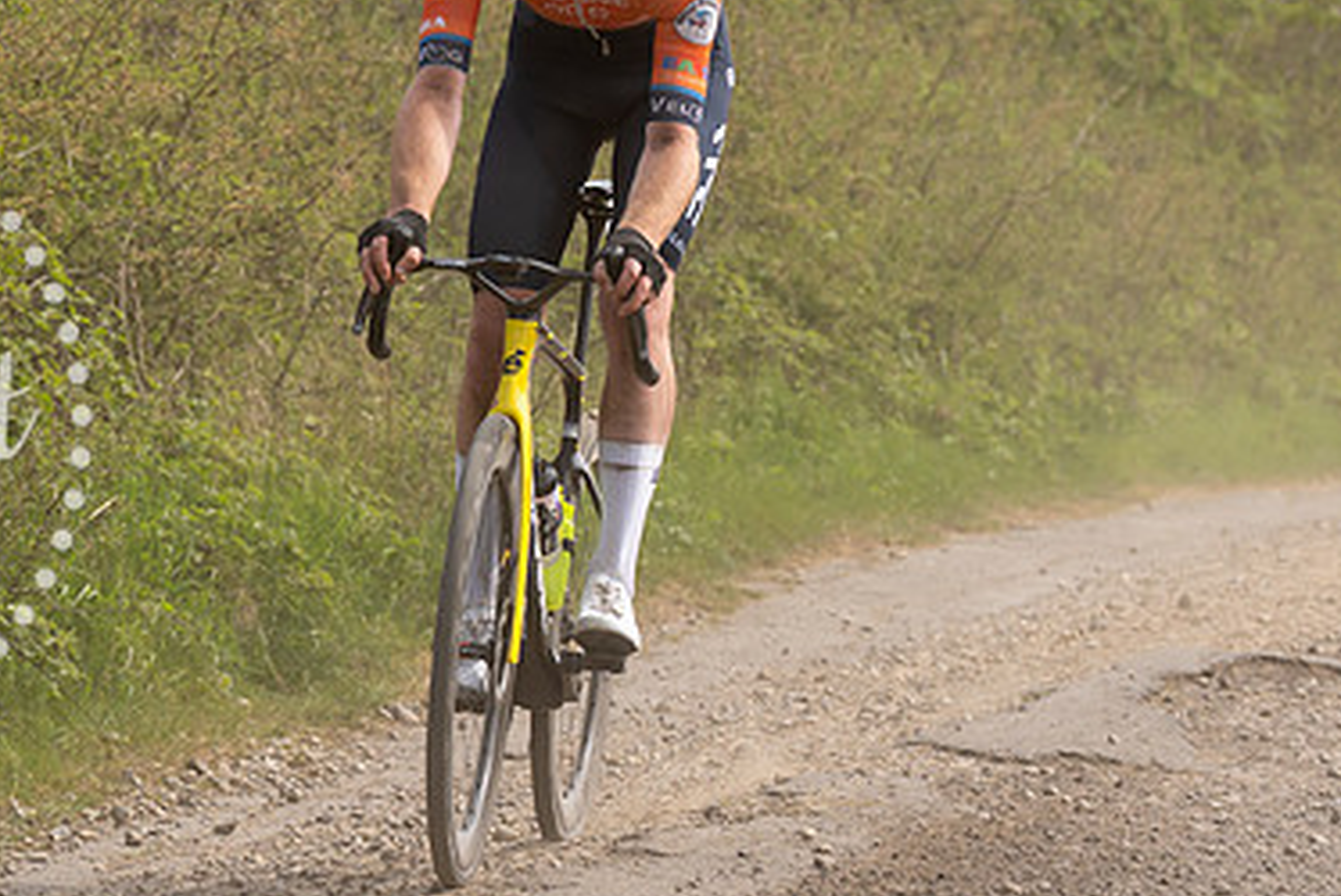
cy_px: 54
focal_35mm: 208
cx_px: 595
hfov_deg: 9.9
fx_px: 7754
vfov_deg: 6.6
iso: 200
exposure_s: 1/1000
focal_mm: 91
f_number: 5
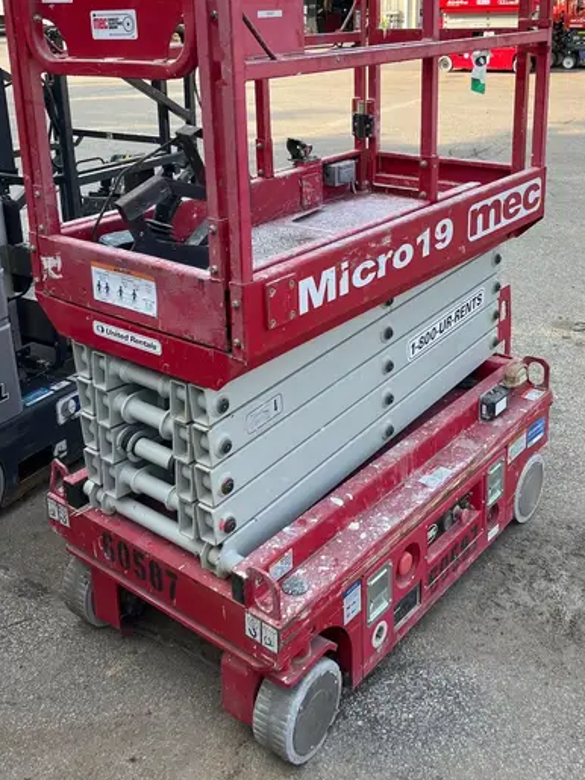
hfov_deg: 38.6
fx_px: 834
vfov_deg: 48.8
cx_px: 283
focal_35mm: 37
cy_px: 226
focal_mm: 5.1
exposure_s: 1/864
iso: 50
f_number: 1.6
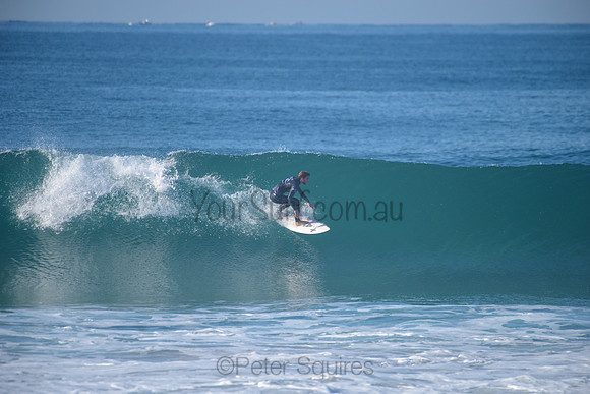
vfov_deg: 2.8
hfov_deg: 4.1
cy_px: 197
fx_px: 8196
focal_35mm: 500
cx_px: 295
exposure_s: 1/2000
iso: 250
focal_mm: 500
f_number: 5.6
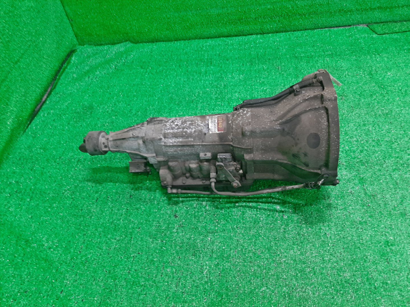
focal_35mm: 26
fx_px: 308
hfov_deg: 67.3
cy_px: 154
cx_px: 205
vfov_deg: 53.1
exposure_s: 1/50
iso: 126
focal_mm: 3.93
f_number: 1.7
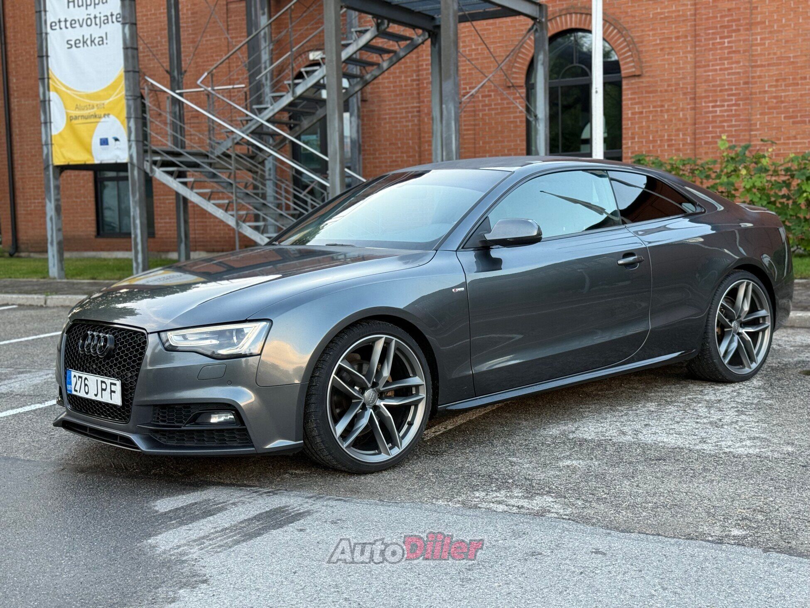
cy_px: 304
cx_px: 405
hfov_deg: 39.7
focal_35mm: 48
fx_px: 1123
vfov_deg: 30.3
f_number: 1.78
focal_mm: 6.76
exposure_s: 1/111
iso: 100
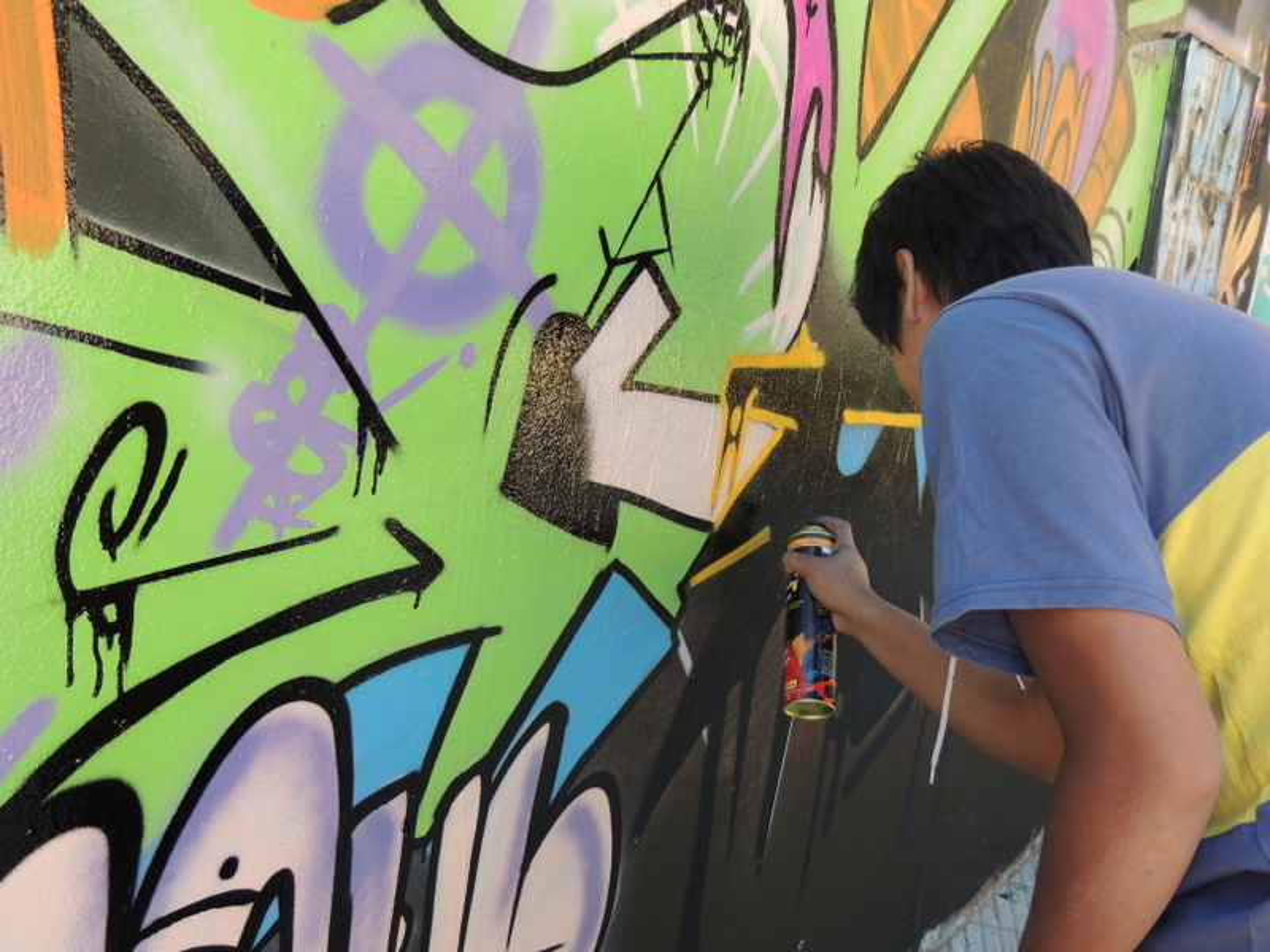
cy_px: 476
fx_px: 1284
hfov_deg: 52.6
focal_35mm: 35
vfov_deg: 40.7
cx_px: 635
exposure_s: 1/100
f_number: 3.3
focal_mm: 6.2
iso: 110
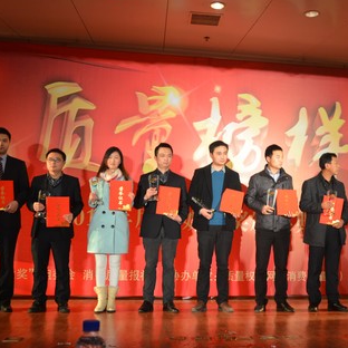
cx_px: 221
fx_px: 557
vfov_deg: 34.7
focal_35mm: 49
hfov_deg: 34.5
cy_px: 176
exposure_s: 1/40
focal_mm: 24
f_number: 3.8
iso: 800
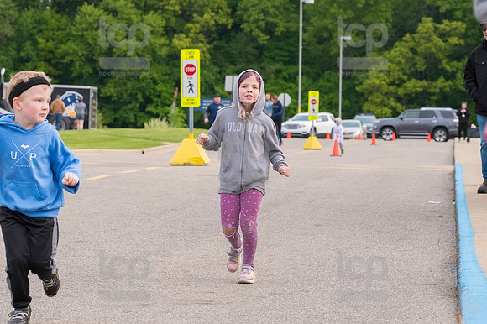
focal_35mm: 165
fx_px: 2231
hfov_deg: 12.5
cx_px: 244
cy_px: 162
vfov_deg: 8.3
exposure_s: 1/1250
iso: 3200
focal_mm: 110
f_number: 7.1
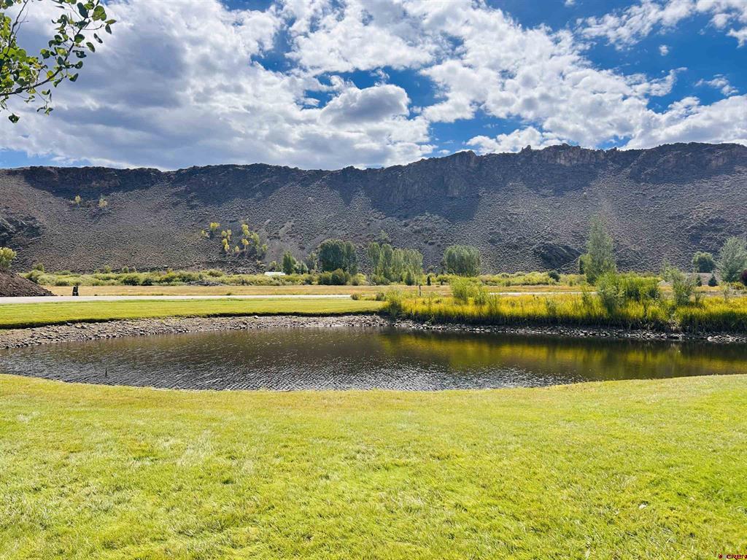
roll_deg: +0.3
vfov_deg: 53.1
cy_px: 280
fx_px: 561
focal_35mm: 26
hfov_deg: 67.3
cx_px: 374
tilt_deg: -0.7
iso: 50
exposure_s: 1/5882
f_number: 1.5
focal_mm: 5.7
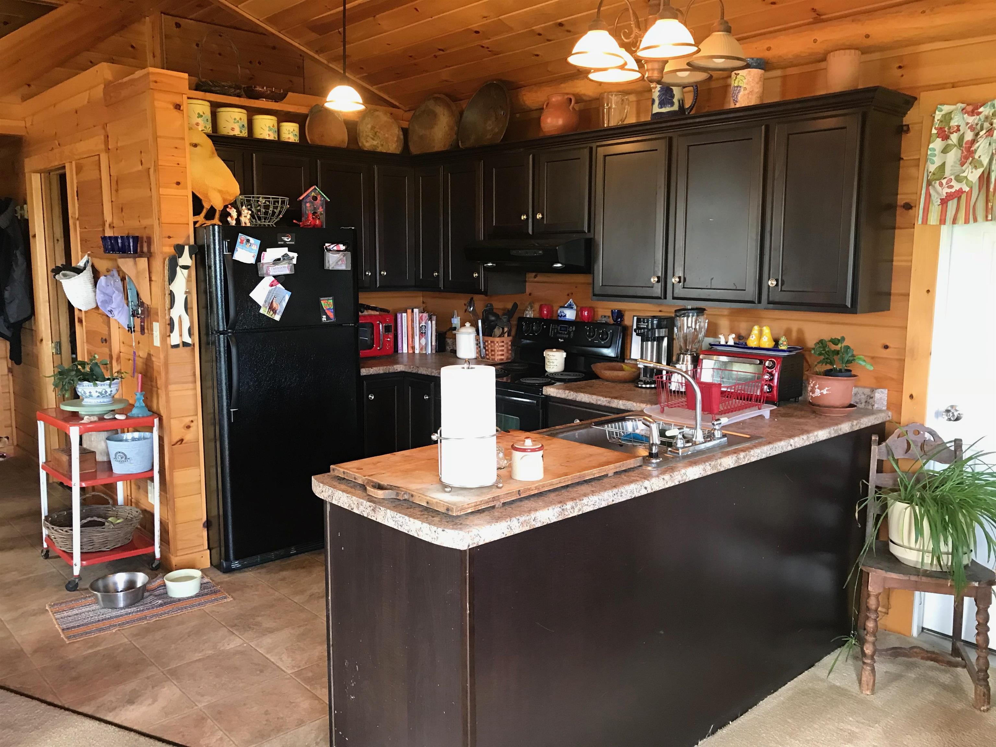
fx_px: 806
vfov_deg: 49.7
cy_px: 374
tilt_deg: -7.1
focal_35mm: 28
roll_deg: -1.0
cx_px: 498
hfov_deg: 63.4
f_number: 1.8
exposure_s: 1/15
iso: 64
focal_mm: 3.99
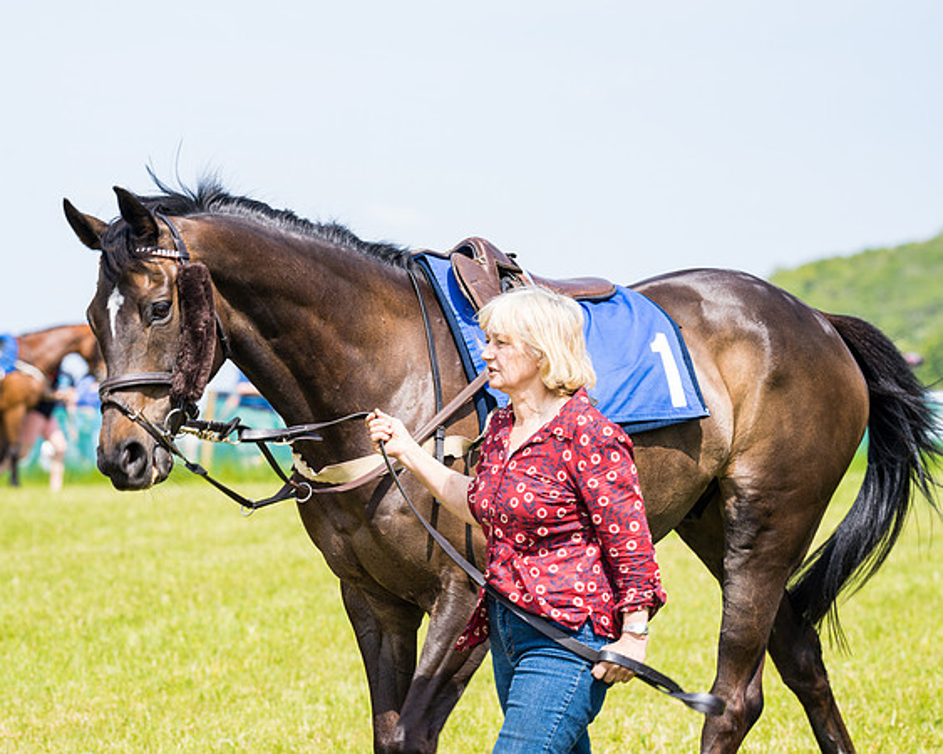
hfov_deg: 12.5
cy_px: 381
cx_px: 371
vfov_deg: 10.0
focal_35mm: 154
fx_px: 4291
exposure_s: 1/320
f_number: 5
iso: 50
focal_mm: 135
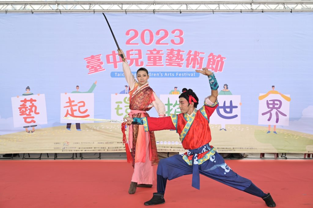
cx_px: 156
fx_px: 521
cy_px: 104
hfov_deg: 33.4
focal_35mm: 60
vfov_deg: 22.6
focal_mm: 60
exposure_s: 1/400
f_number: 4
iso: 400
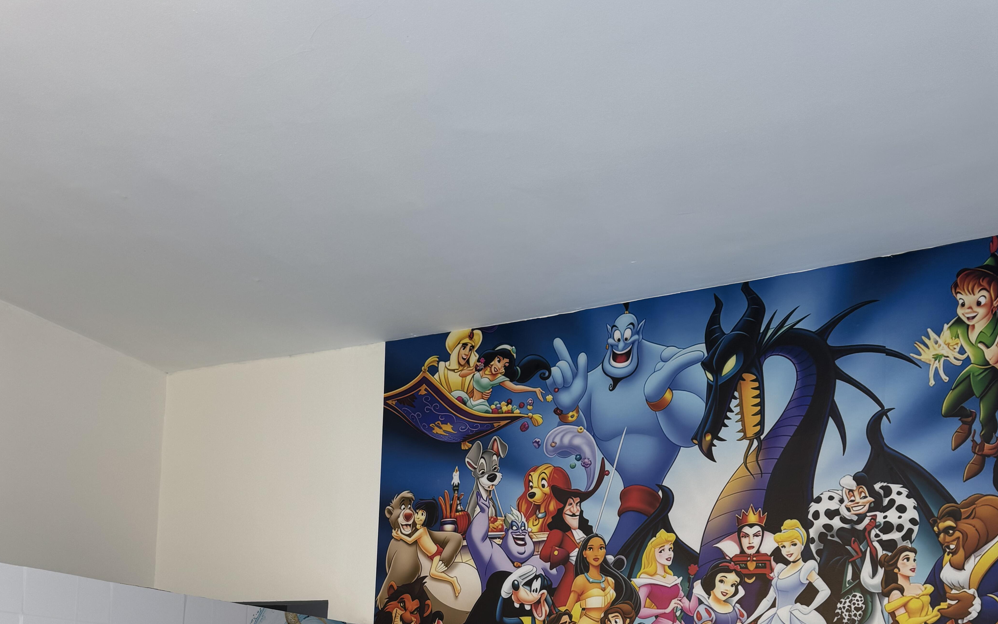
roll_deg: -1.2
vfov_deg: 32.9
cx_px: 497
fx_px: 952
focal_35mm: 35
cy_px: 643
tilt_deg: +6.8
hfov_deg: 55.3
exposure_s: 1/120
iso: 64
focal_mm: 6.76
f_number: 1.78
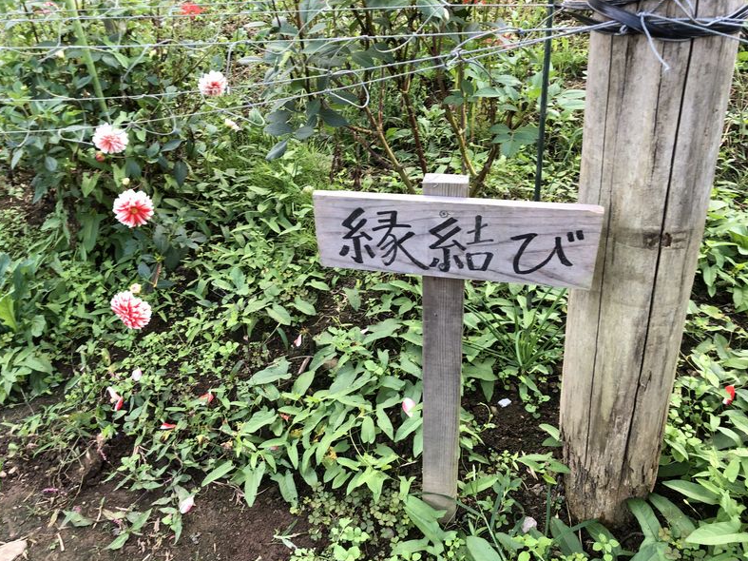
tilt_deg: -29.2
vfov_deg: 48.2
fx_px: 627
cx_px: 362
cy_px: 281
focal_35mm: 29
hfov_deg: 61.7
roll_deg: +3.0
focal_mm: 4
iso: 50
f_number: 1.8
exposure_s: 1/120
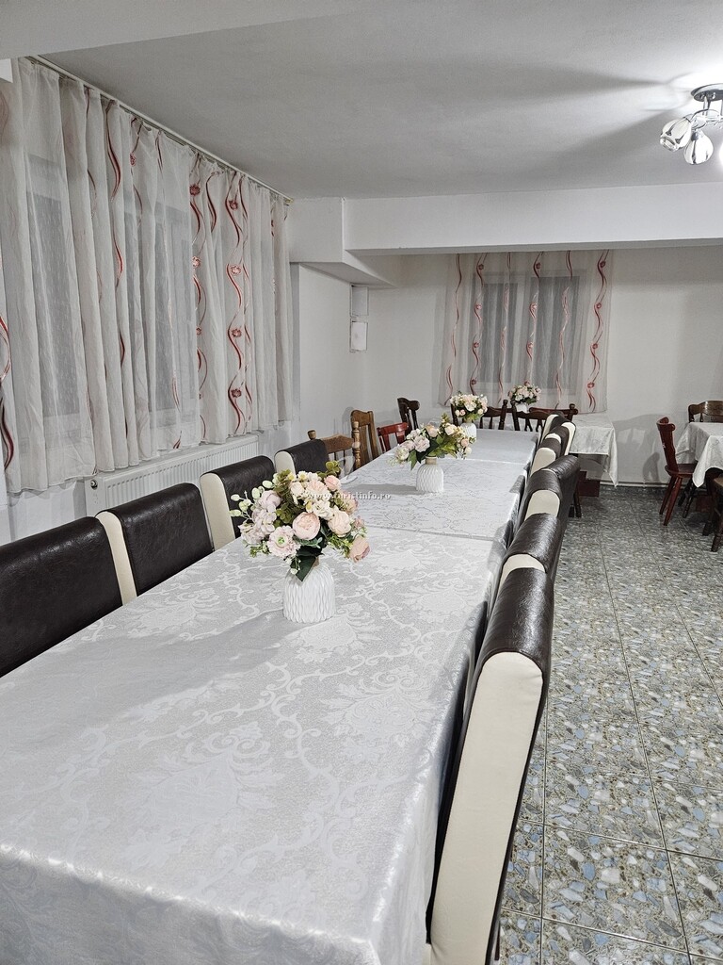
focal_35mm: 23
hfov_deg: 58.9
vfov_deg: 73.9
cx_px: 362
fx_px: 641
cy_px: 482
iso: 640
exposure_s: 1/50
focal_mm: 5.4
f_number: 1.8
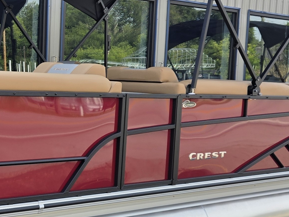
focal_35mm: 79
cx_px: 5
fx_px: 659
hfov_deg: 23.7
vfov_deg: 18.6
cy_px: 141
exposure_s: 1/1139
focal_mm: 5.4
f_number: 1.8
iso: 25
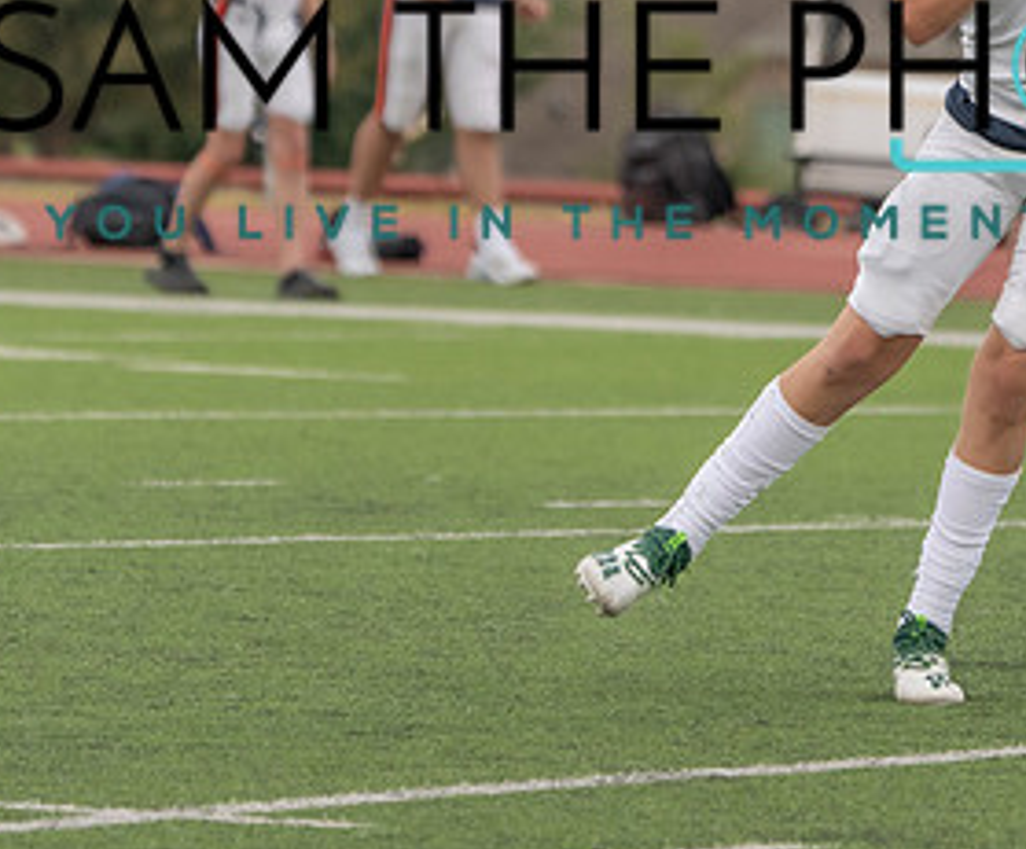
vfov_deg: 2.5
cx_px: 904
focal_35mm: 639
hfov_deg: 3.0
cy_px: 216
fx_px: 19671
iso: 800
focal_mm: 244
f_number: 5.6
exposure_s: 1/500
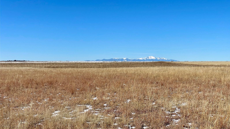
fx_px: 348
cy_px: 81
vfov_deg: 21.0
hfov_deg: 36.6
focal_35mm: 57
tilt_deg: -3.5
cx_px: 115
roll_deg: +0.7
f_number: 2
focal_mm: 6
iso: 25
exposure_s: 1/3195
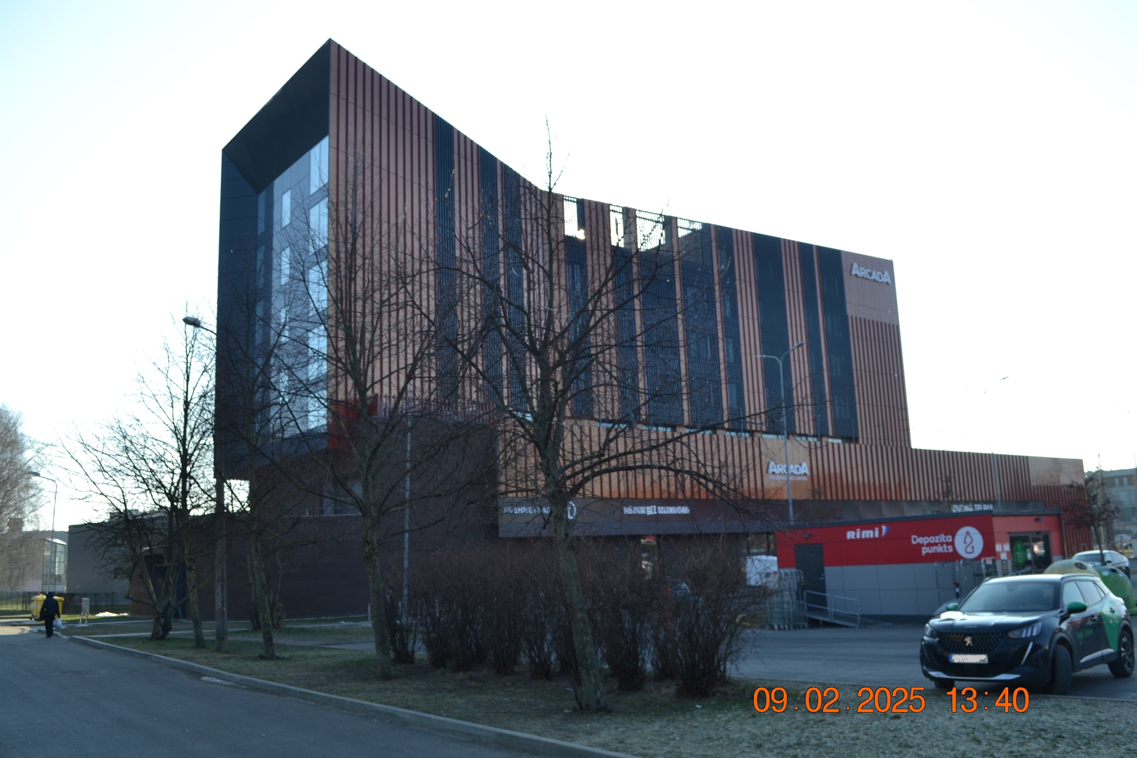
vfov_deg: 43.6
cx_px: 568
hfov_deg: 61.9
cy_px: 379
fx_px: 947
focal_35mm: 30
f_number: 6.3
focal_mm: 20
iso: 100
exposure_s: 1/160
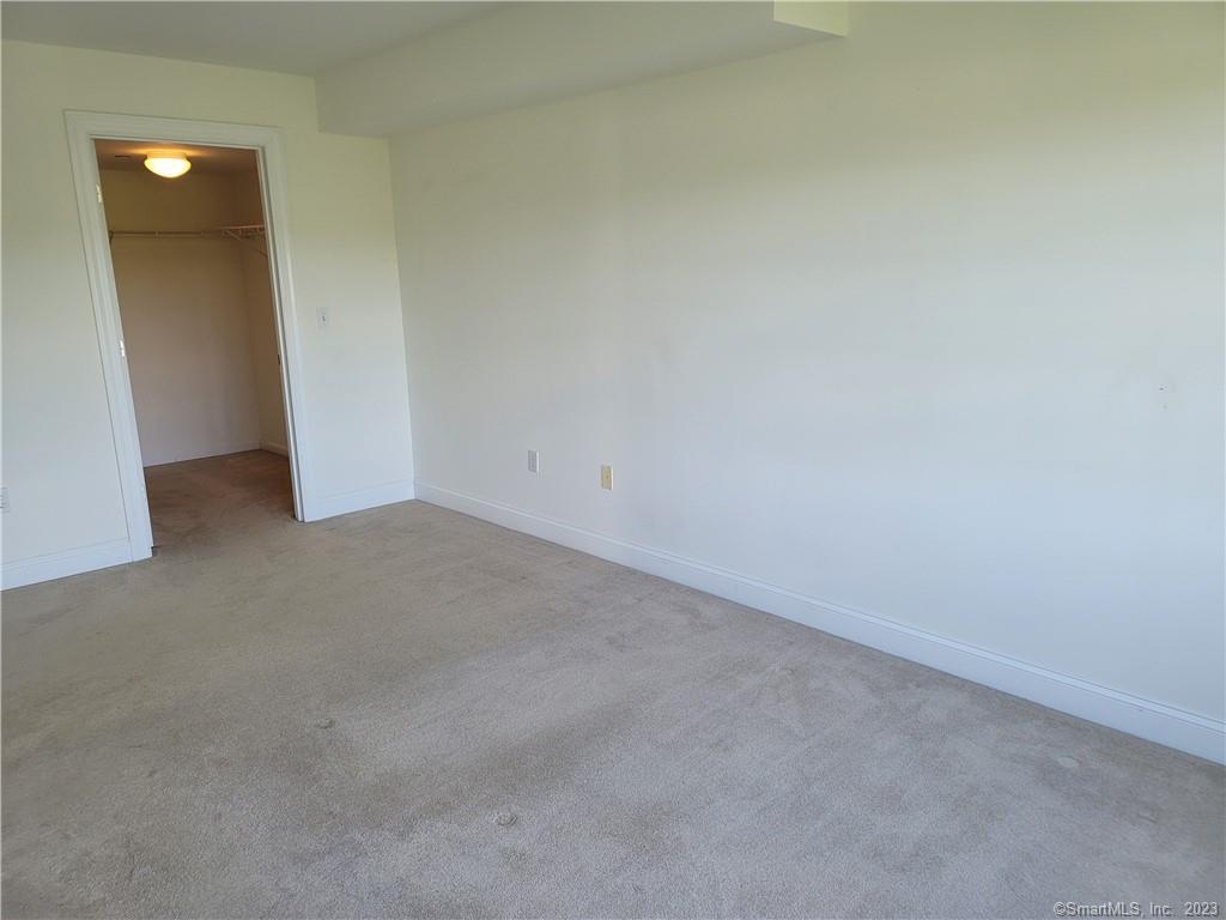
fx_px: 885
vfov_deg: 54.9
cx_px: 613
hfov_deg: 69.4
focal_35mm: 25
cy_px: 460
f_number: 1.8
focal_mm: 7
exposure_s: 1/119
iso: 200
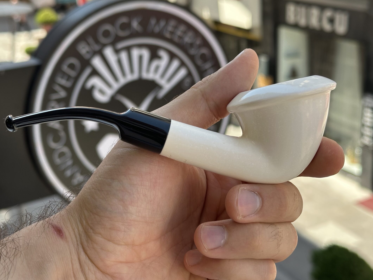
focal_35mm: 58
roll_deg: +2.6
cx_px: 186
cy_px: 128
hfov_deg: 33.2
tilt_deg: -18.9
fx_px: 625
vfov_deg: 25.2
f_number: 1.78
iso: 64
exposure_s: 1/681
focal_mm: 6.86
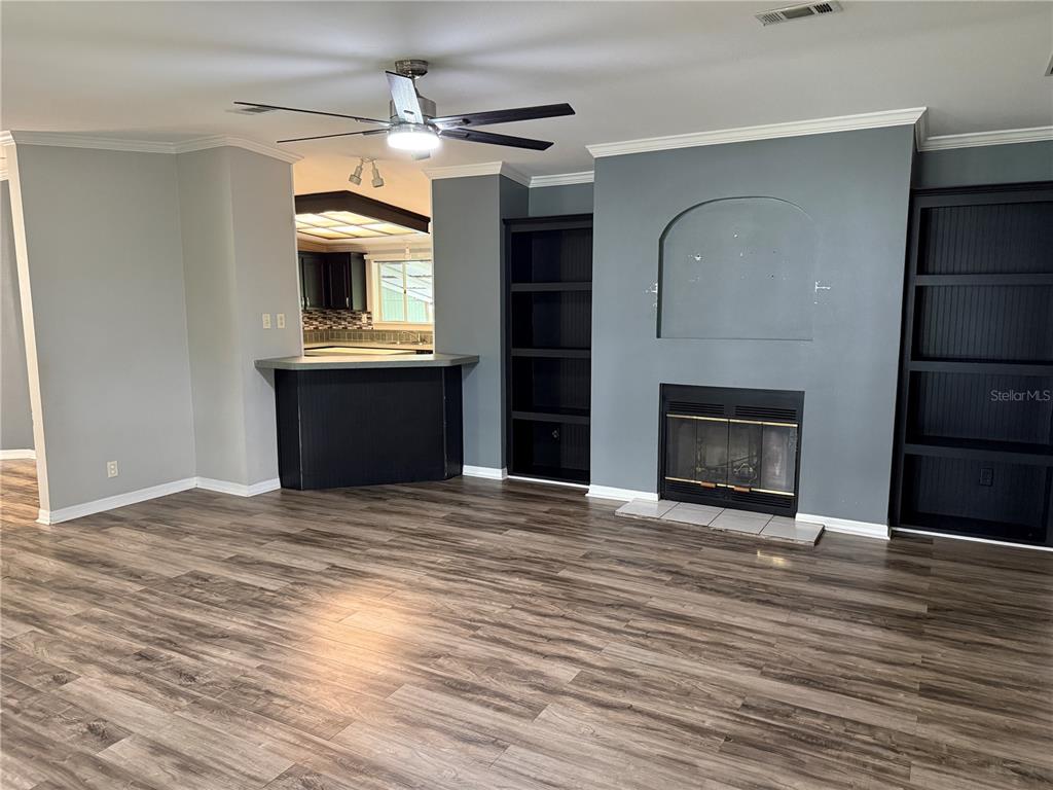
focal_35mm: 24
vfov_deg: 56.8
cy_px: 395
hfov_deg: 71.6
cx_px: 526
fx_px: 730
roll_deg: +0.2
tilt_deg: -7.6
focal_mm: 6.76
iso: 640
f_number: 1.78
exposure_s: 1/60
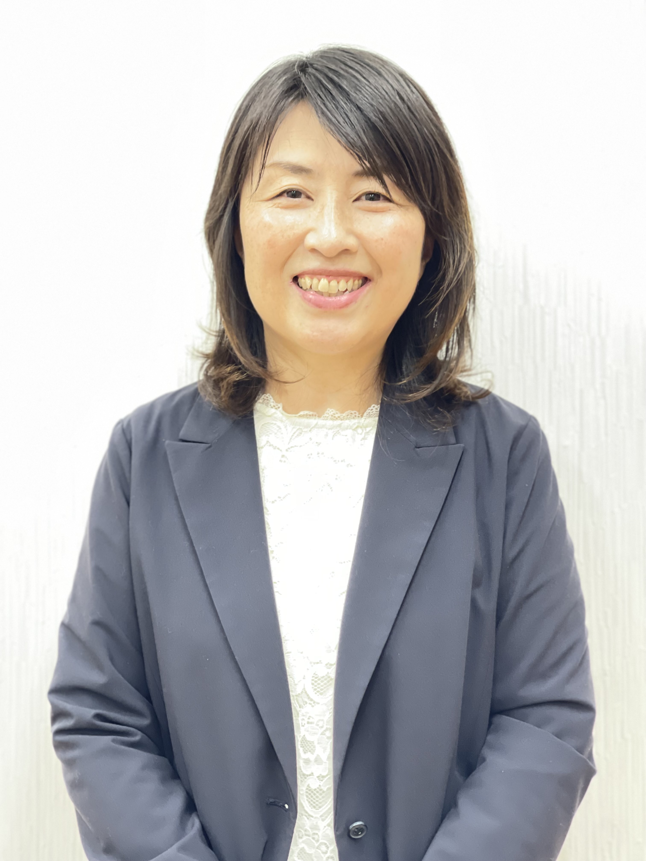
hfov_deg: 22.9
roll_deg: +0.4
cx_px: 323
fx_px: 1592
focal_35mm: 64
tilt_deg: -2.3
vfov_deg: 30.3
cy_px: 430
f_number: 2.2
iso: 160
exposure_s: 1/33
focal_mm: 7.5
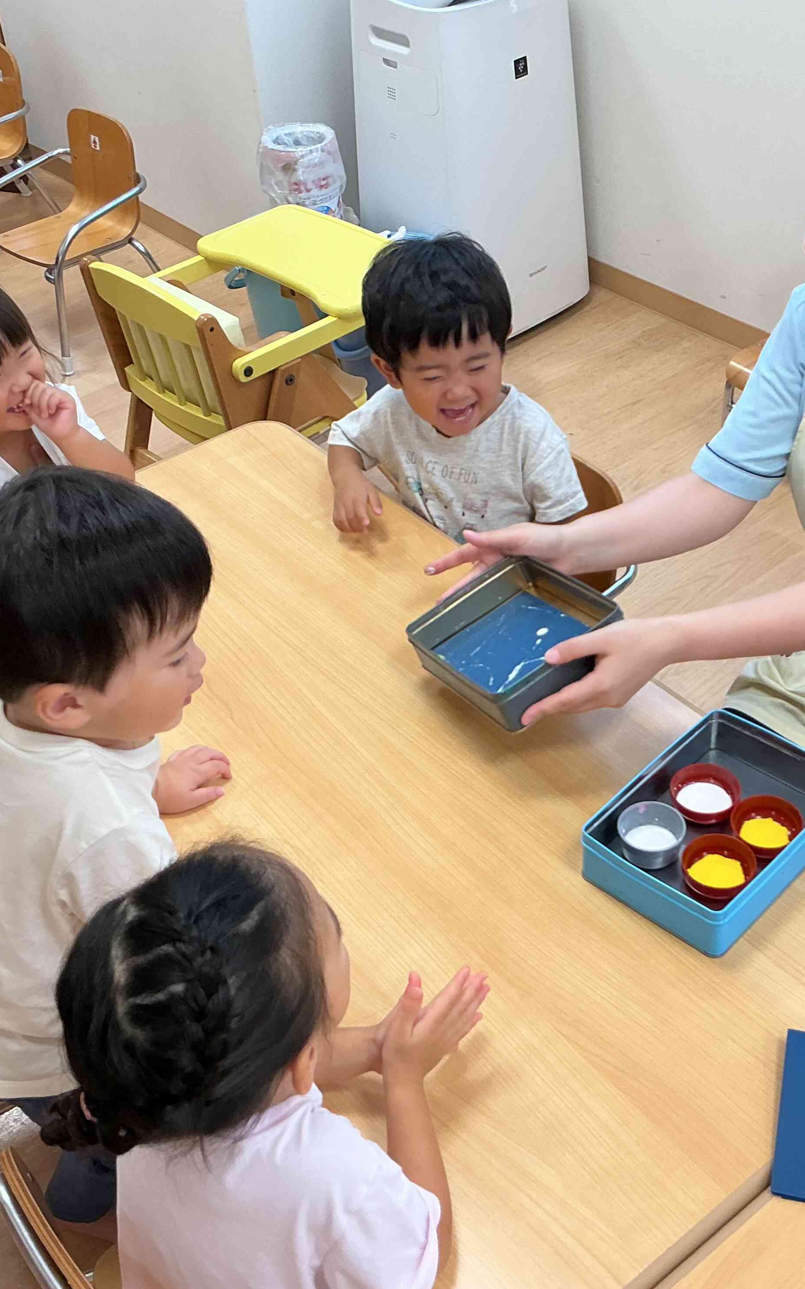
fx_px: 1475
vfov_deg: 47.2
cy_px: 657
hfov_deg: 30.5
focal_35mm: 42
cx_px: 480
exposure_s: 1/120
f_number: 1.8
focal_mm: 3
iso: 32
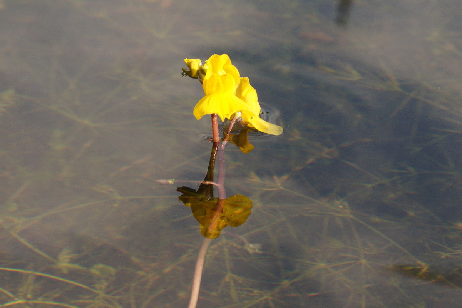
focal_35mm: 150
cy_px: 154
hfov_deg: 13.7
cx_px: 231
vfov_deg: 9.1
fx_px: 1925
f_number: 9
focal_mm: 100
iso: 250
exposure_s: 1/160
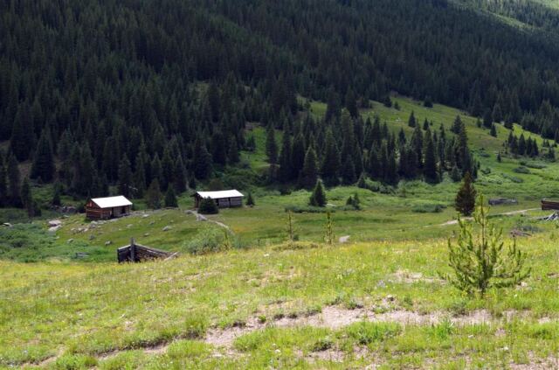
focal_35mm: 52
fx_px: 813
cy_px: 185
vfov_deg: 25.6
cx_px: 280
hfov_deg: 37.9
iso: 100
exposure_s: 1/160
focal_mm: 35
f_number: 6.3
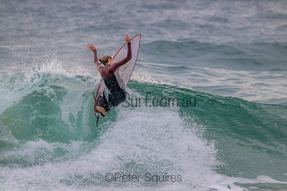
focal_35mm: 800
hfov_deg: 2.6
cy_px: 96
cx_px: 144
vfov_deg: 1.7
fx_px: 6379
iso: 9000
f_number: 11
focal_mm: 800
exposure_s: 1/2000
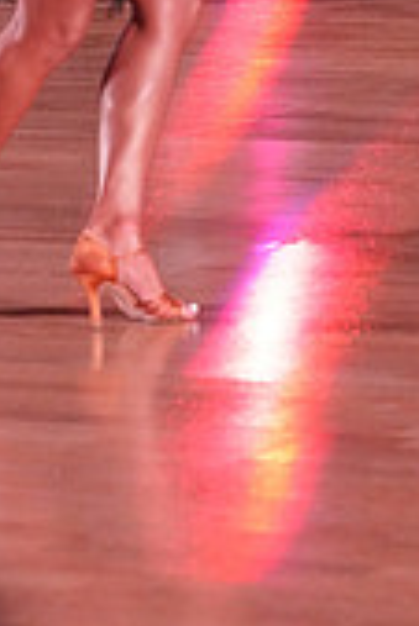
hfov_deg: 4.4
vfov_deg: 6.5
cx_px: 439
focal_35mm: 315
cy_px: -241
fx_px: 5488
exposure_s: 1/250
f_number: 6.3
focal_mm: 92
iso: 5000
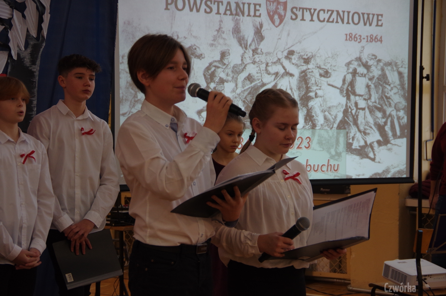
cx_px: 223
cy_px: 148
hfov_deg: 20.0
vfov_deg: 13.4
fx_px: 1263
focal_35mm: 102
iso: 800
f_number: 6.3
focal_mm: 68
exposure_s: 1/125
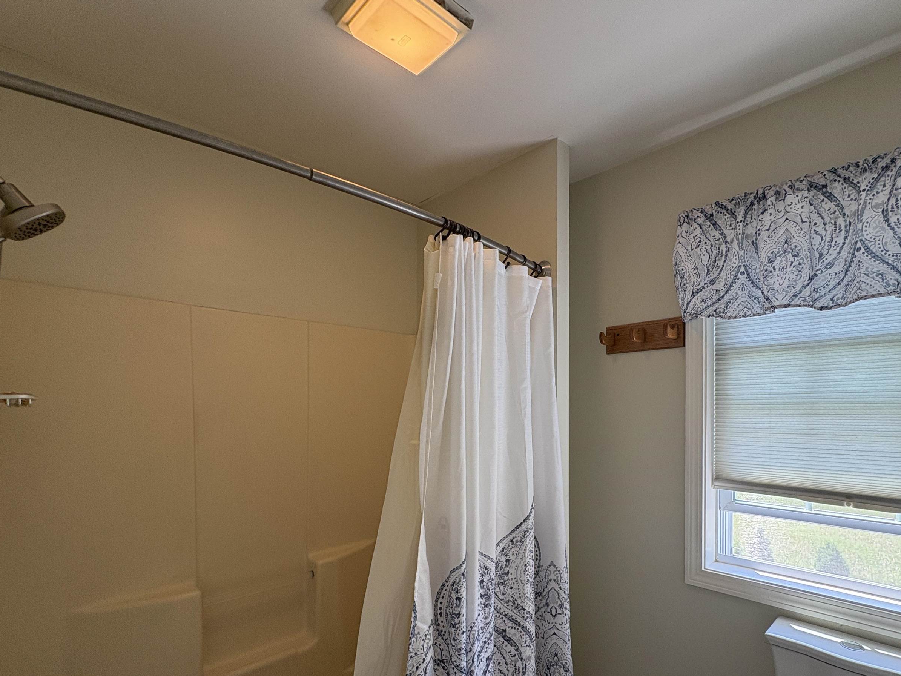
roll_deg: +1.0
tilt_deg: +0.6
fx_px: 469
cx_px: 512
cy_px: 414
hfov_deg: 87.2
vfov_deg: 70.7
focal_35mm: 18
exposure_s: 1/130
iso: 125
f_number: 2.2
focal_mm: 2.22
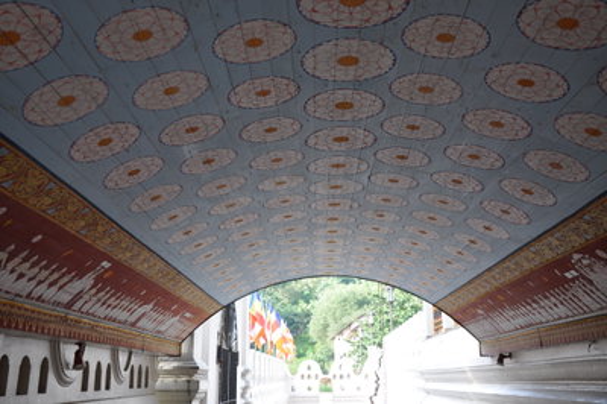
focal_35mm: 39
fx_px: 657
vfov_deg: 34.2
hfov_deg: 49.6
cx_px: 304
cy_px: 202
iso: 200
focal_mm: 26
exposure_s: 1/50
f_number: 7.1
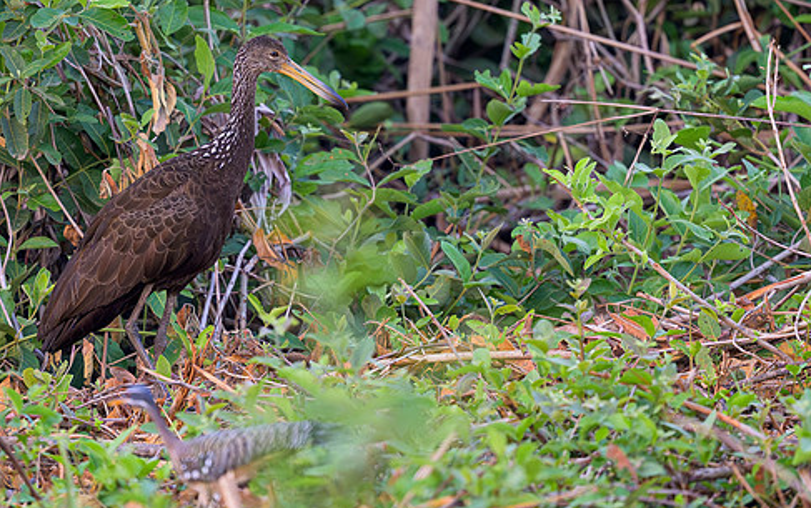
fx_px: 22956
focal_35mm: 1038
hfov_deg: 2.0
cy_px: 210
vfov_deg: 1.3
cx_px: 258
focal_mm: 400
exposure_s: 1/640
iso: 2200
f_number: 2.8
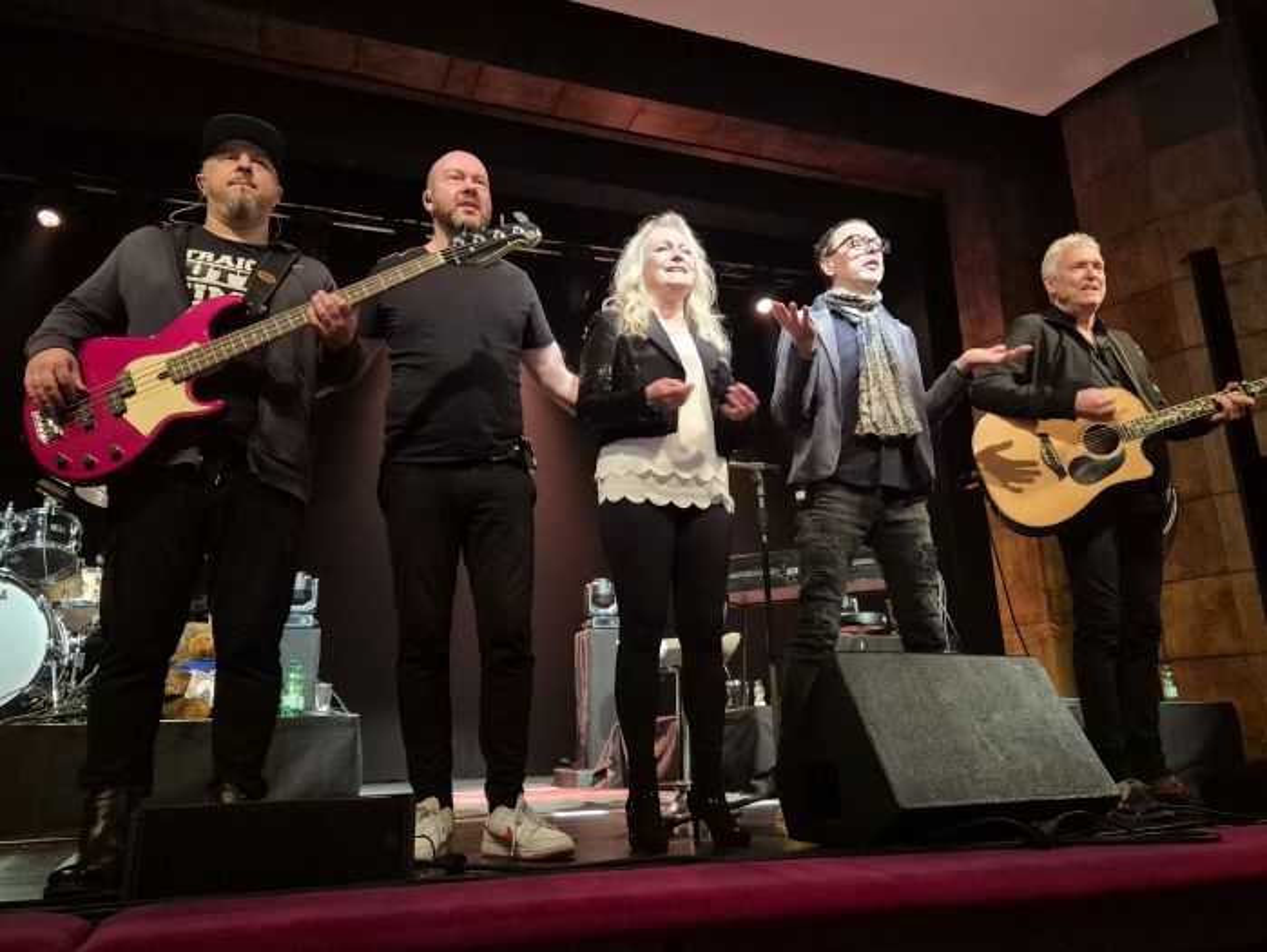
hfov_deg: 73.9
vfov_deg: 58.9
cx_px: 634
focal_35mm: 23
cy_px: 476
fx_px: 842
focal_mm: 5.4
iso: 1600
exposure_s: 1/50
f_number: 1.8
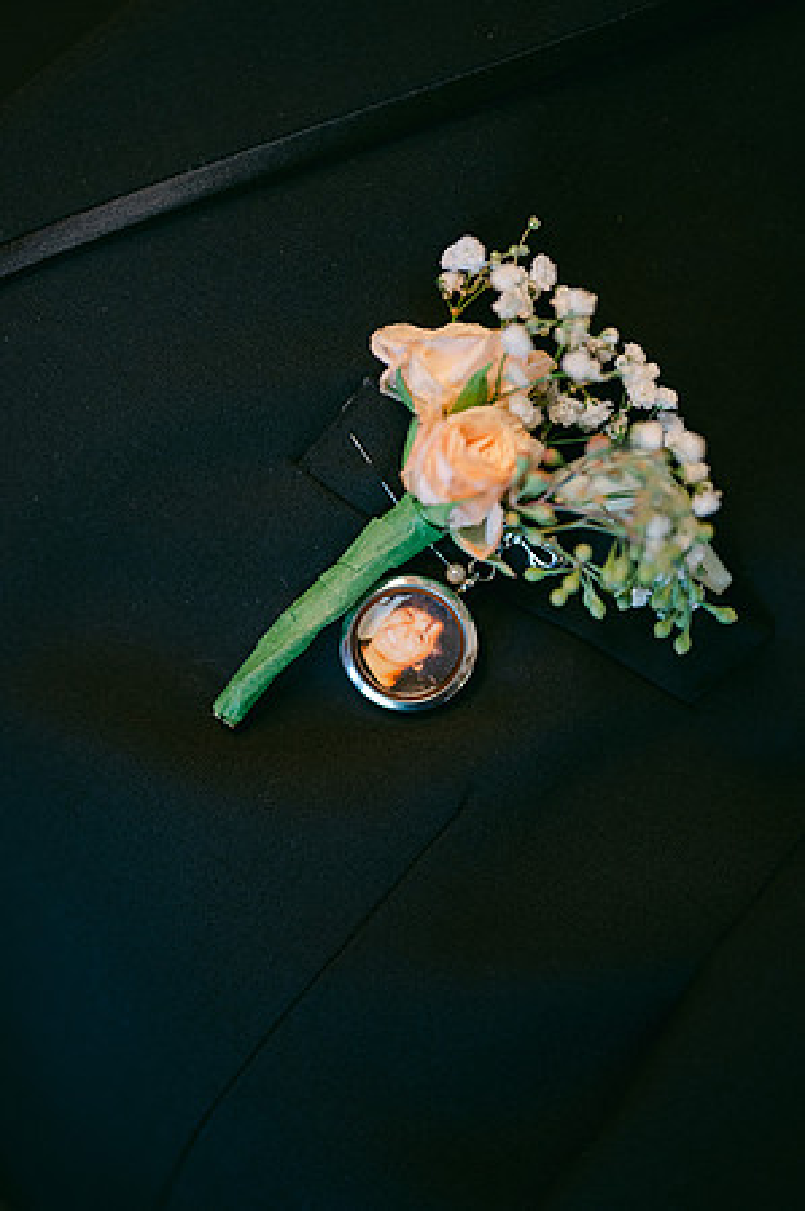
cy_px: 606
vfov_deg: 39.6
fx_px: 1681
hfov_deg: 26.9
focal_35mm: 50
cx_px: 402
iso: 1600
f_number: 1.8
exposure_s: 1/125
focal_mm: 50
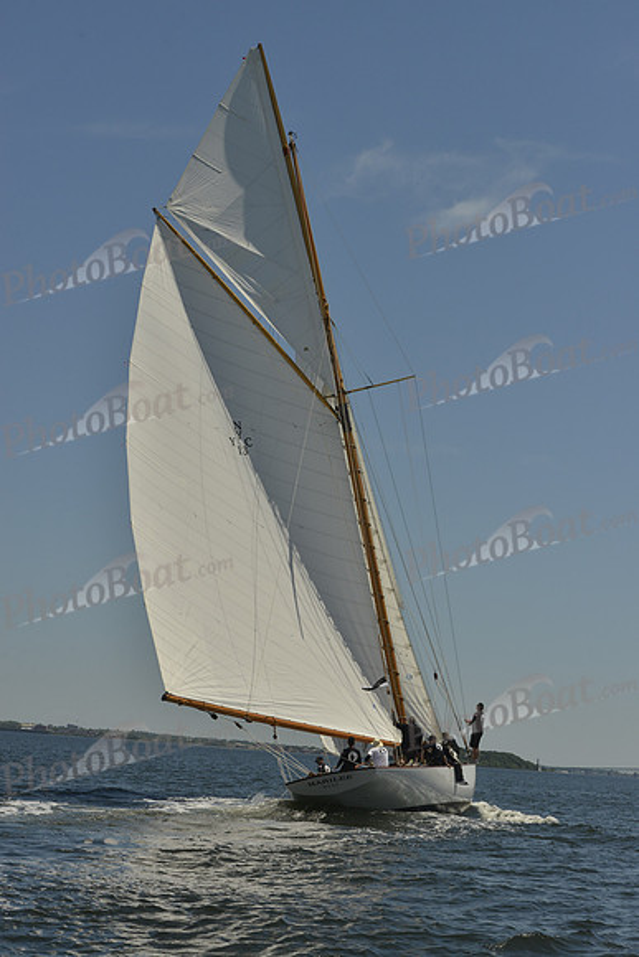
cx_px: 320
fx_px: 1862
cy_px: 478
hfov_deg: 19.5
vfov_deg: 28.8
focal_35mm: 70
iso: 280
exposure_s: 1/1600
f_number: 13
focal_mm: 70
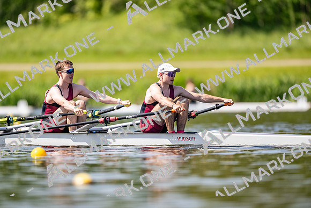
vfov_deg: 2.3
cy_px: 104
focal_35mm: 600
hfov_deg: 3.4
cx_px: 156
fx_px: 5187
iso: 320
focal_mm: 600
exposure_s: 1/2500
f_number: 4
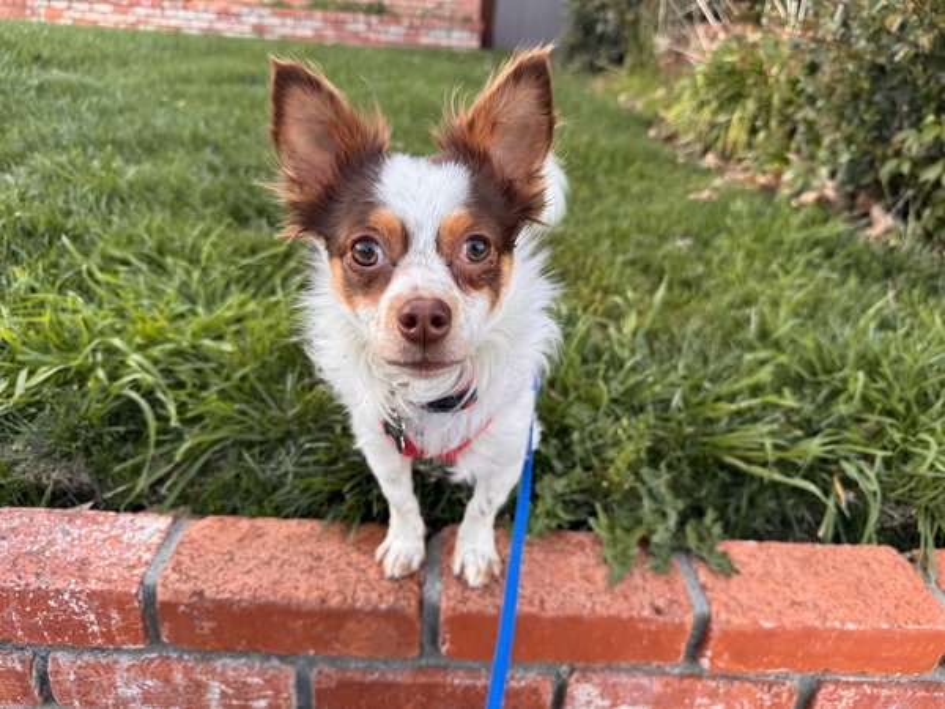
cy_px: 354
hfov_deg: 71.6
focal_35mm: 24
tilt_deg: -22.5
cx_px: 472
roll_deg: -3.3
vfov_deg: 56.8
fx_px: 655
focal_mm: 6.76
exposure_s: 1/121
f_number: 1.78
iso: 64
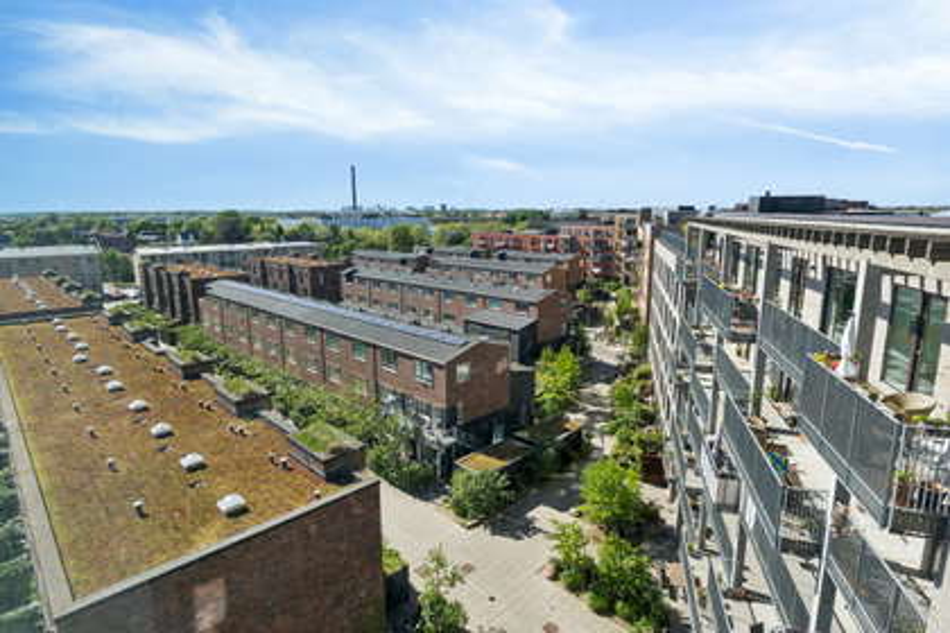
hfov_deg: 81.2
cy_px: 316
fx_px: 554
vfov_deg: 59.5
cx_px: 475
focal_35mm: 21
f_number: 8
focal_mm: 14
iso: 200
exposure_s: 1/400
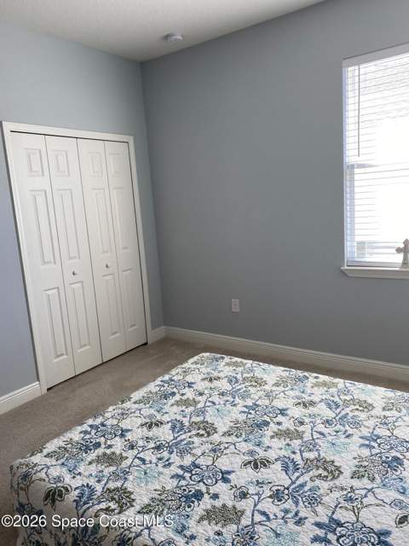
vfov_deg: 67.3
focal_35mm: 26
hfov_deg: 53.1
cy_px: 273
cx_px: 204
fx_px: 410
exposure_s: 1/120
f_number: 1.8
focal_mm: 4.25
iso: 64
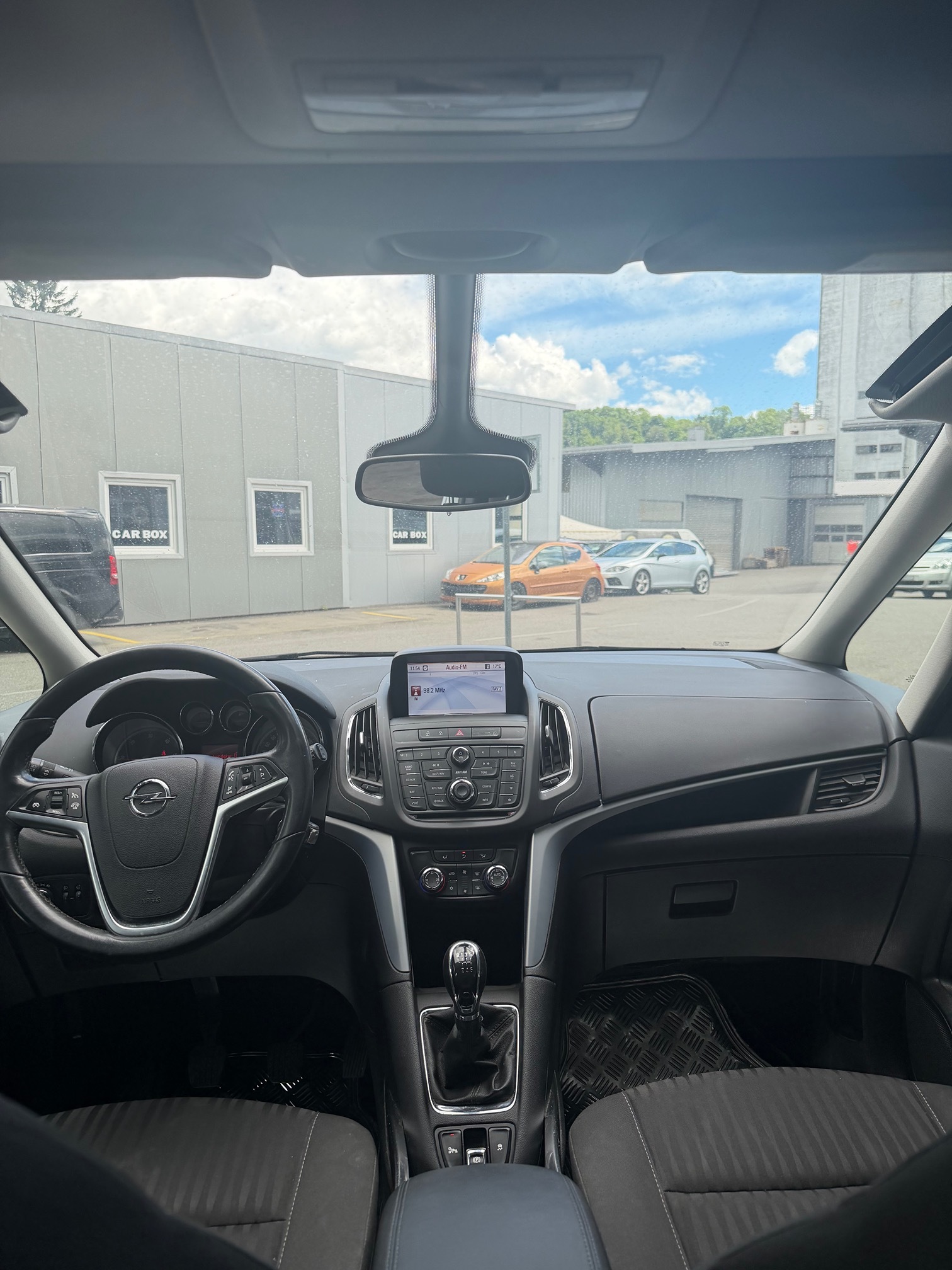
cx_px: 476
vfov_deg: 71.6
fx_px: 880
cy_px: 635
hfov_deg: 56.8
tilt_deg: -7.3
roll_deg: -0.5
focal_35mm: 24
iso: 100
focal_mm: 6.76
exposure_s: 1/1437
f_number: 1.78
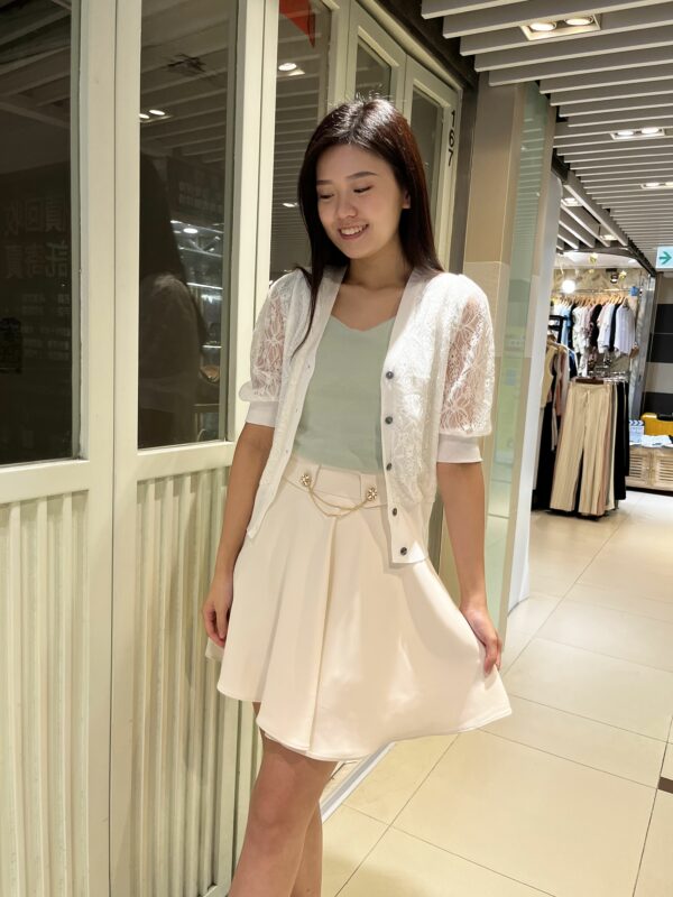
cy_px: 448
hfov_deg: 53.1
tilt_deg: -8.6
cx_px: 336
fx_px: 674
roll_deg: -3.0
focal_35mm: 26
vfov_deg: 67.3
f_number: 1.6
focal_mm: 5.1
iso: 100
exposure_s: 1/100
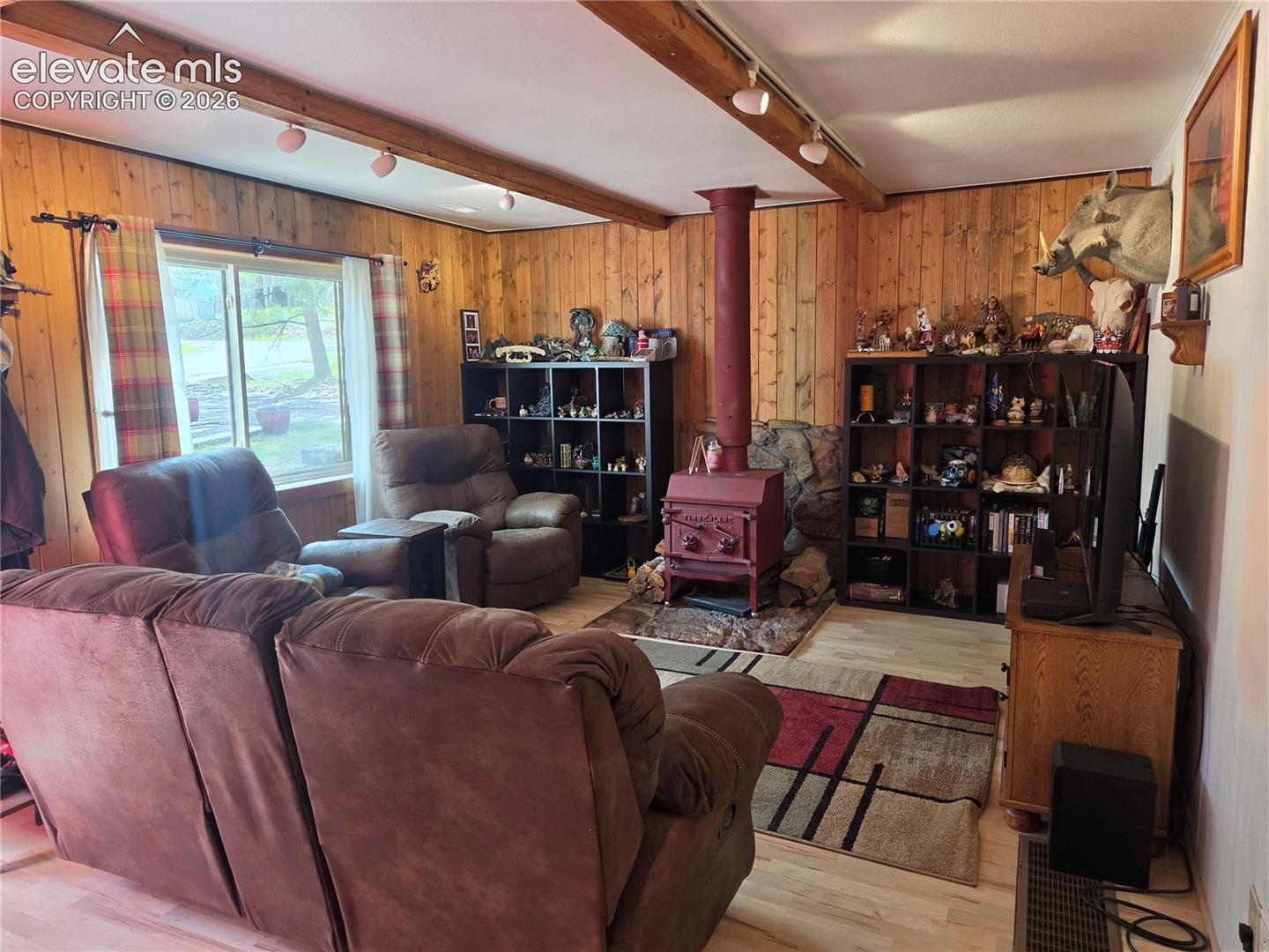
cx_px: 634
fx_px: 843
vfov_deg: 58.9
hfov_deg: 73.9
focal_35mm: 23
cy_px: 476
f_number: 1.8
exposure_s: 1/120
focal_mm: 5.4
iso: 320
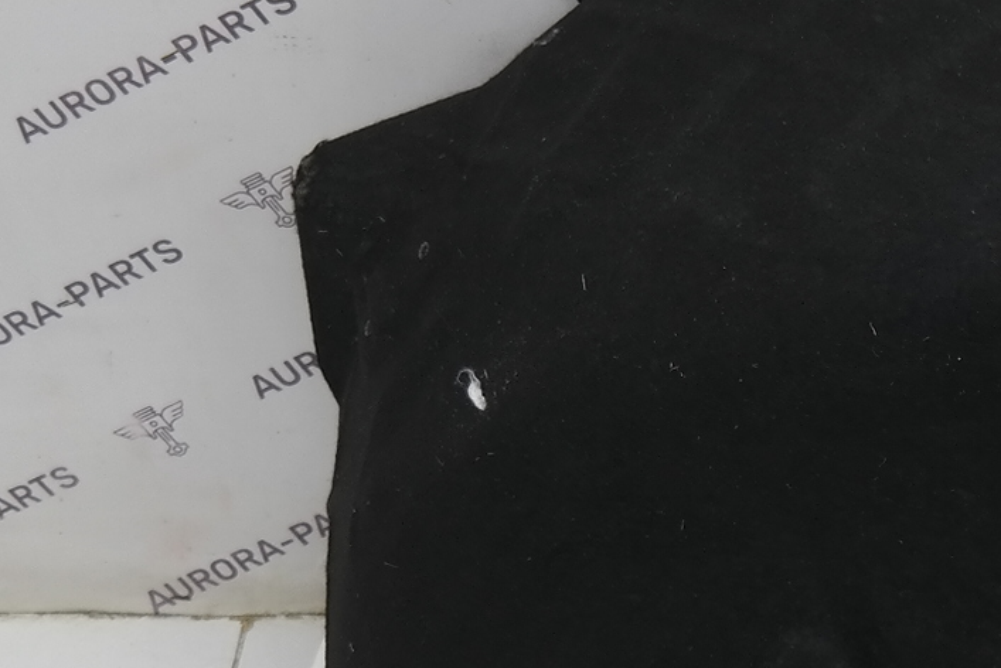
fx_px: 3393
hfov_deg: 16.2
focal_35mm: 122
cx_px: 1138
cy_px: 384
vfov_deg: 11.2
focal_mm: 19
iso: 200
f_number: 3.5
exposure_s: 1/60
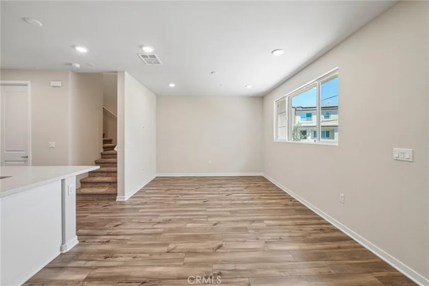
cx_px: 214
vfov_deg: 85.4
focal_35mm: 13
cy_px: 143
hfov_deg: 108.3
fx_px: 155
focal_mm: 13
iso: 320
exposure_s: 1/30
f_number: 7.1
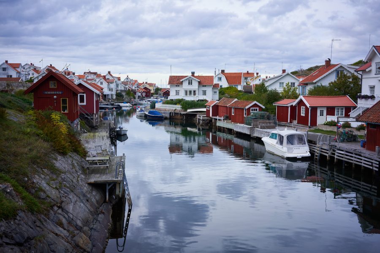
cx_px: 190
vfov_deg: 37.9
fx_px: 370
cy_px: 126
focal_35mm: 35
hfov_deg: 54.4
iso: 100
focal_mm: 35
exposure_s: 1/60
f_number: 8
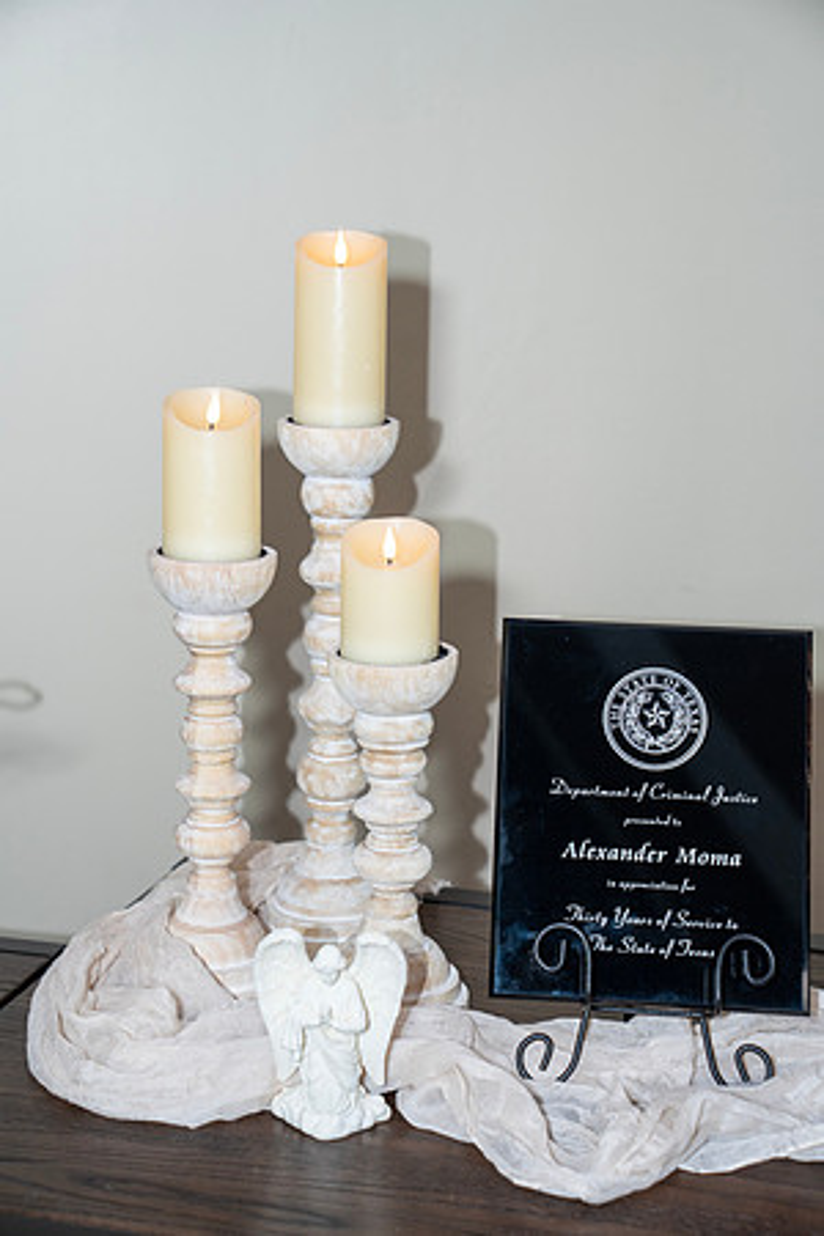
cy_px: 618
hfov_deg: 21.9
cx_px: 412
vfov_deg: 32.4
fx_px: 2129
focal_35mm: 62
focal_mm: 62
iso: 640
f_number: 4
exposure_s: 1/160
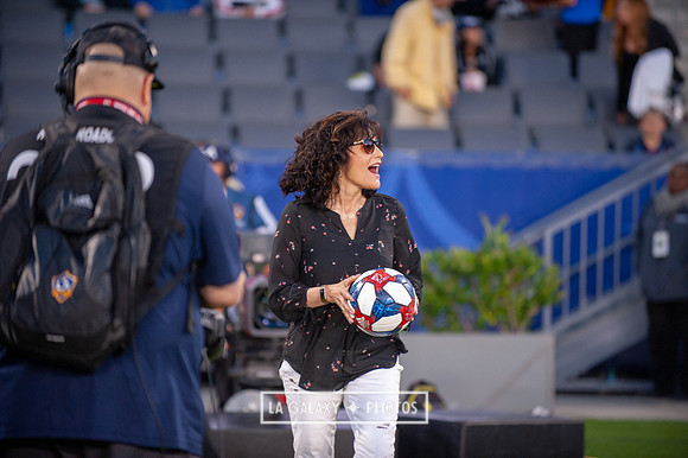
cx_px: 344
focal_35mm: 200
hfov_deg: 10.3
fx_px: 3820
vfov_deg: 6.9
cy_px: 229
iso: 1600
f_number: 2.8
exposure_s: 1/500
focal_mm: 200
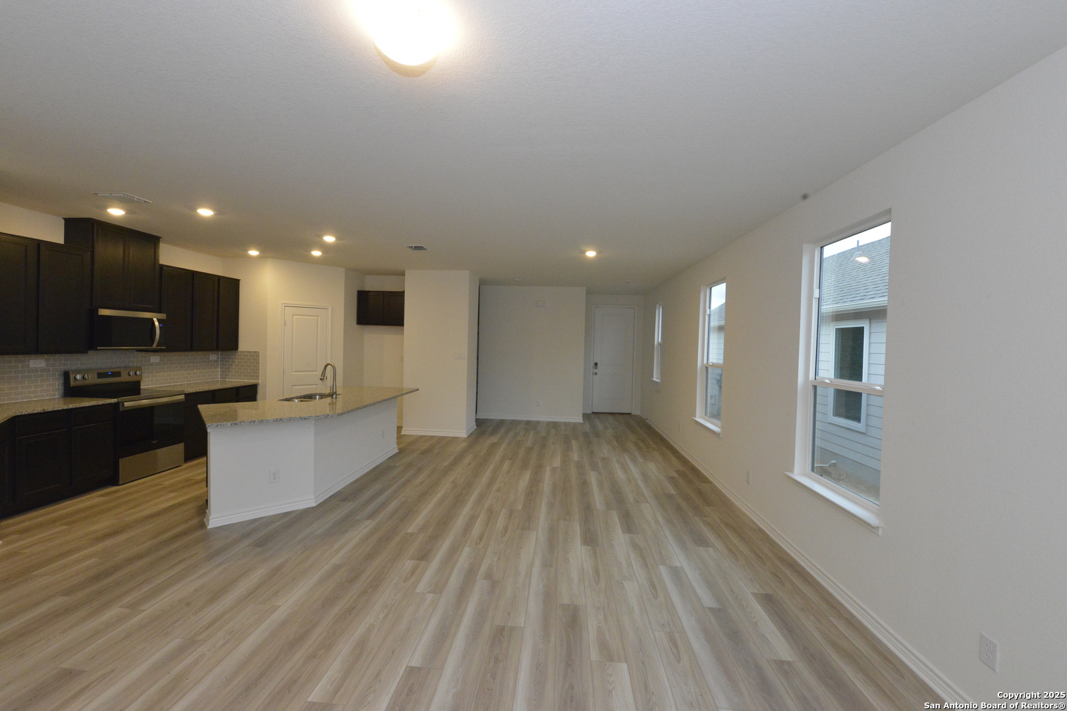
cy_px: 356
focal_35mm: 14
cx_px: 534
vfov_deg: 81.2
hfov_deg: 104.3
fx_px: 415
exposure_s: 1/100
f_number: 11
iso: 6400
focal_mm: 14
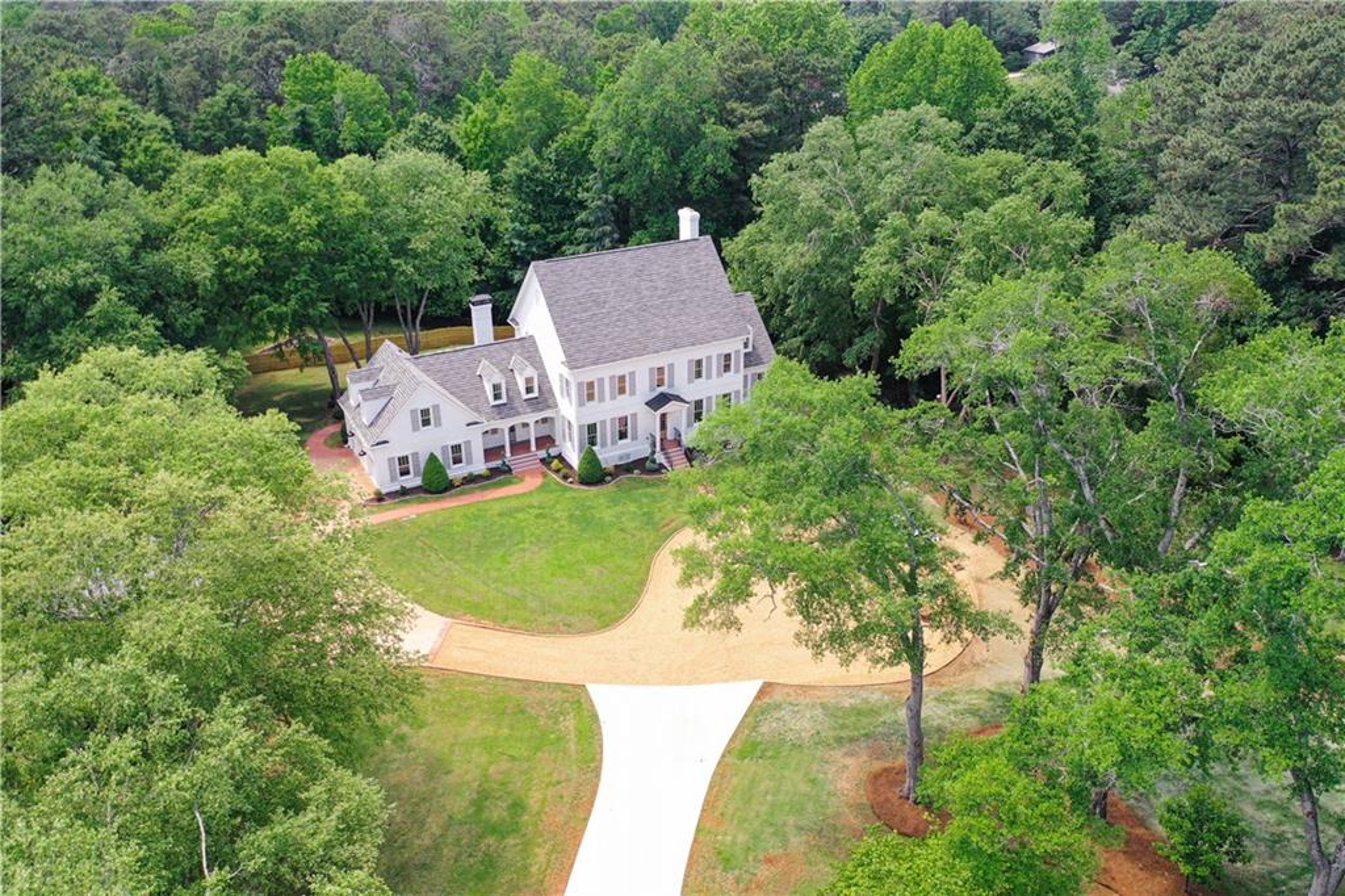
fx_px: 1046
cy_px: 448
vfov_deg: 46.4
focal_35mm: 28
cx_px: 672
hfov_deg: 65.5
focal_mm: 10.26
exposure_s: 1/30
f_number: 2.8
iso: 400
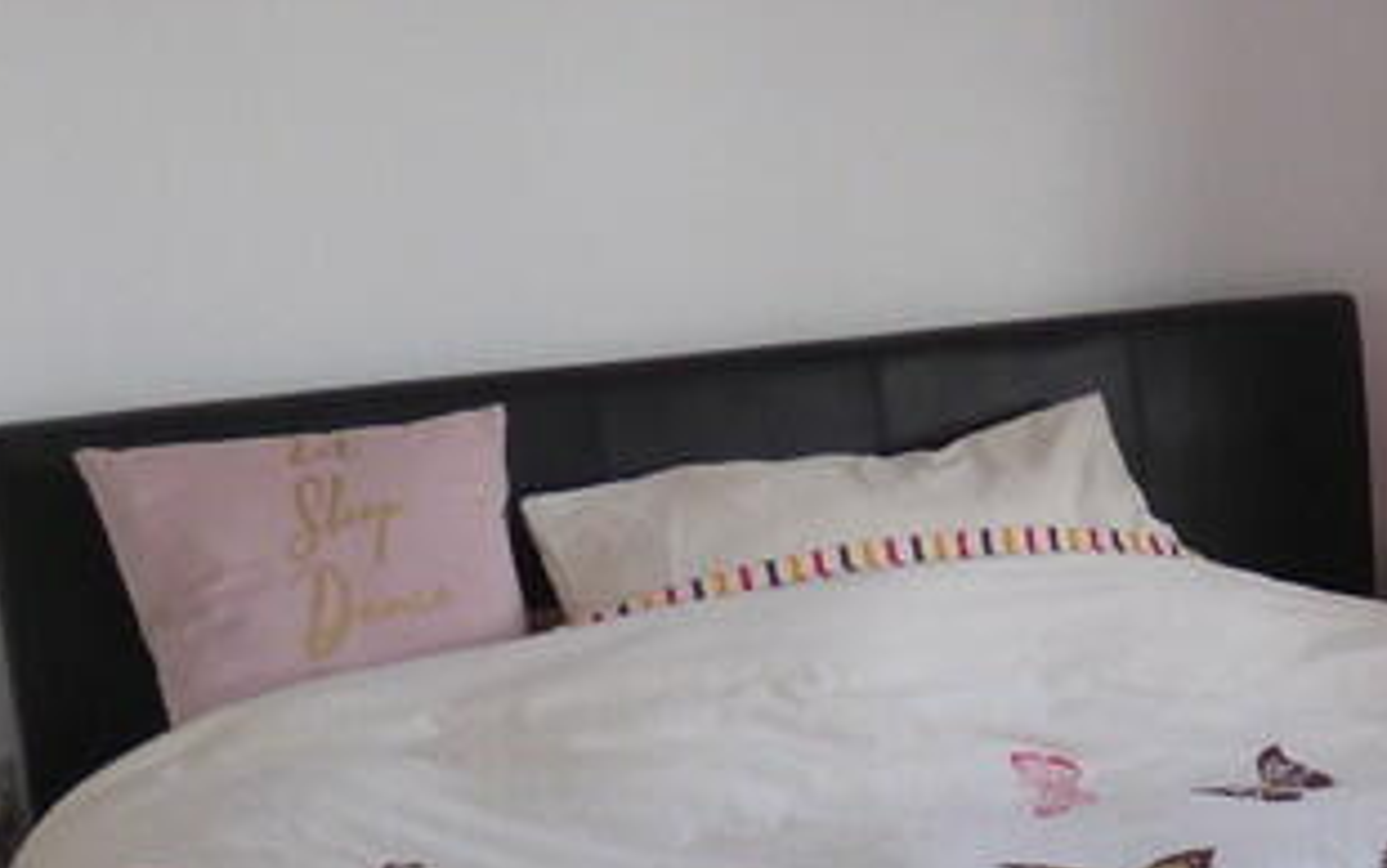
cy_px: 913
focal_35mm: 70
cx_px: 1190
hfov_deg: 28.5
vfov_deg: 18.1
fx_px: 2647
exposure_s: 1/80
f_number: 2.8
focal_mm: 3.58
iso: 200
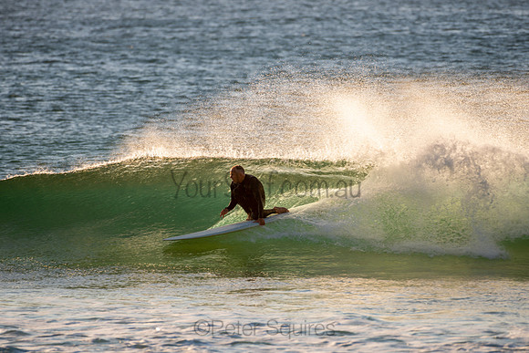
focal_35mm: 526
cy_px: 176
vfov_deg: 2.6
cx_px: 264
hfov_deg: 3.9
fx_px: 7734
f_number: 6.3
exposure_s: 1/400
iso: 64
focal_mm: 500
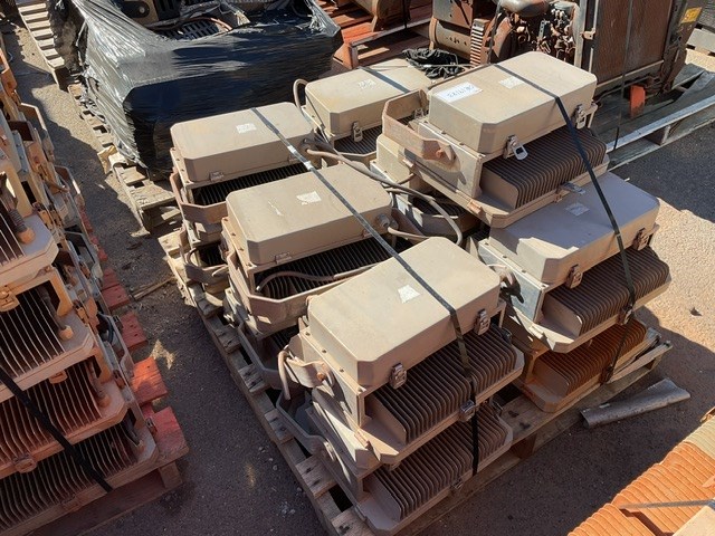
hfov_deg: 61.7
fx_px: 599
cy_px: 268
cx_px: 358
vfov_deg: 48.2
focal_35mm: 29
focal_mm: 3
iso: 16
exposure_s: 1/816
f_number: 1.8
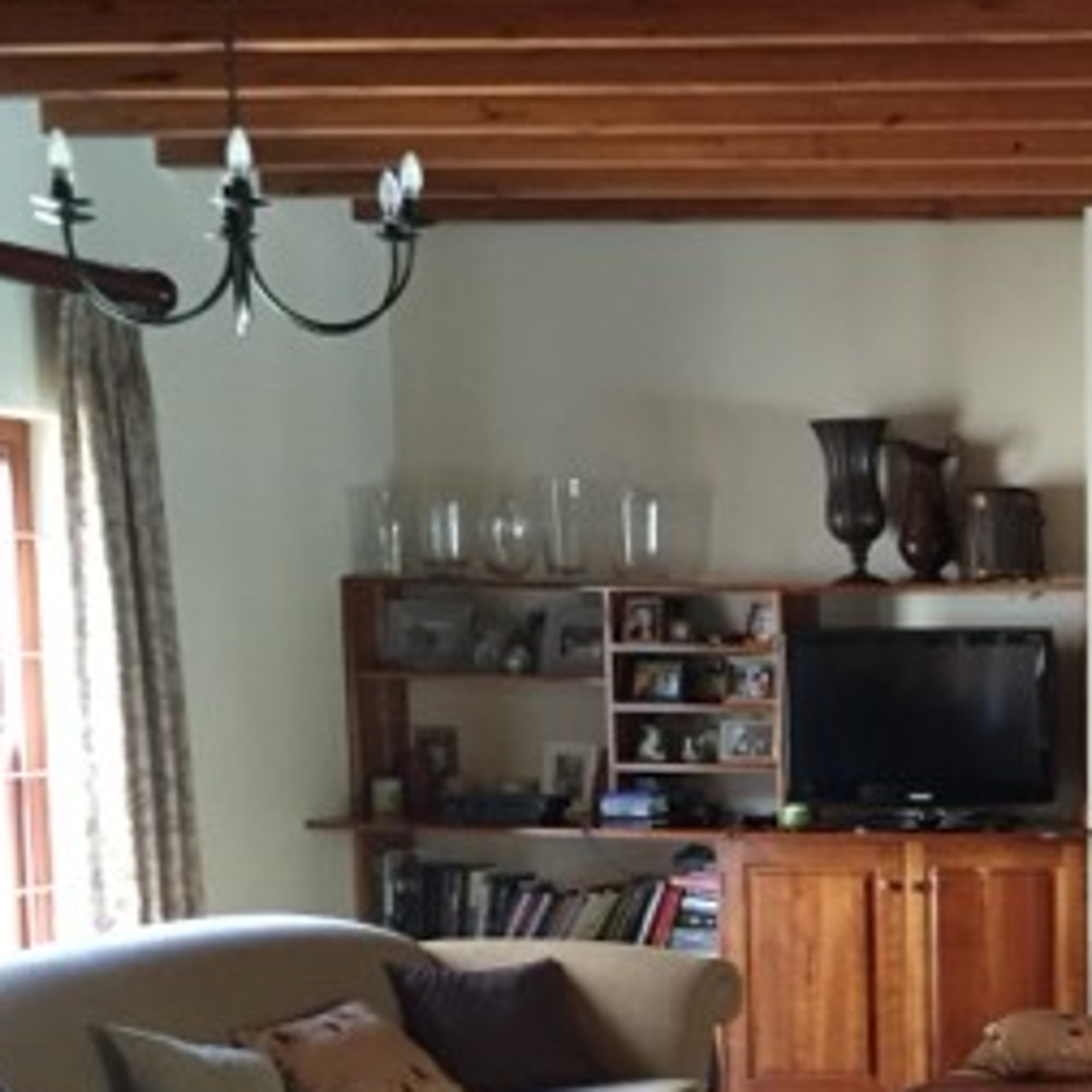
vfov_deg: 23.8
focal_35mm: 71
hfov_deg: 22.1
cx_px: 1386
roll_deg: -0.6
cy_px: 934
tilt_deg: -6.7
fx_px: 2534
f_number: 2.2
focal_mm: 4.15
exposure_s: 1/20
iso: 250
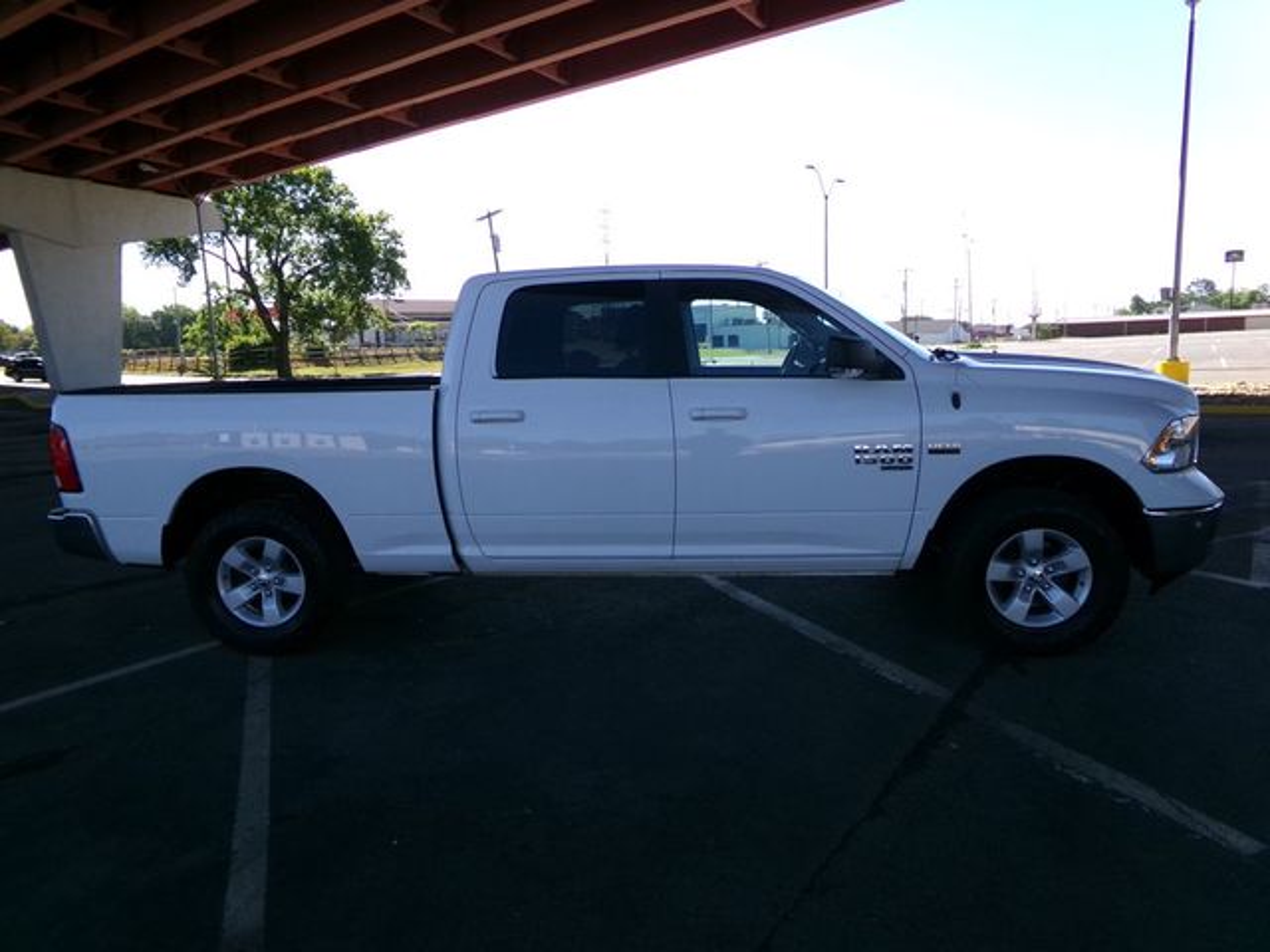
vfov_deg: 56.8
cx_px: 635
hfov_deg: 71.6
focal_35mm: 24
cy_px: 476
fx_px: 881
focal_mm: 4.3
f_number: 11.07
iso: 138
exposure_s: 1/60
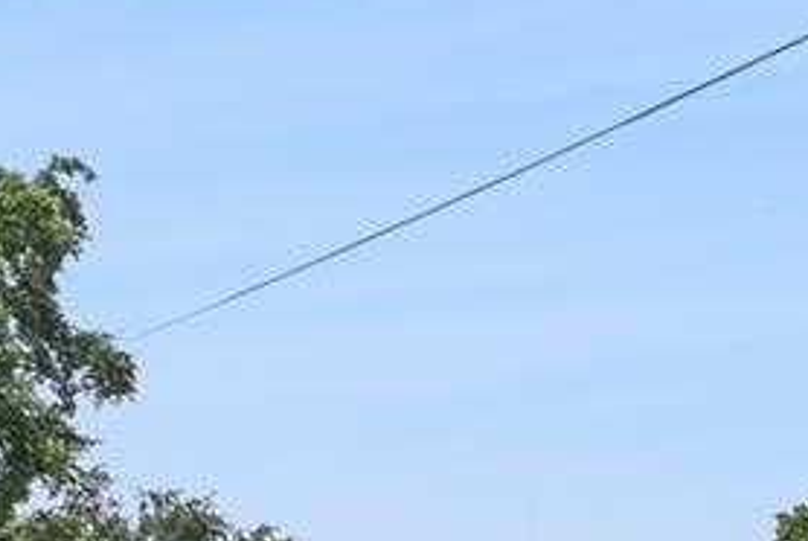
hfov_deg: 15.7
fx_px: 2067
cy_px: 1003
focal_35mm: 92
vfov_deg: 13.3
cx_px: 1753
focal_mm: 16
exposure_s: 1/50
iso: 64
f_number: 14
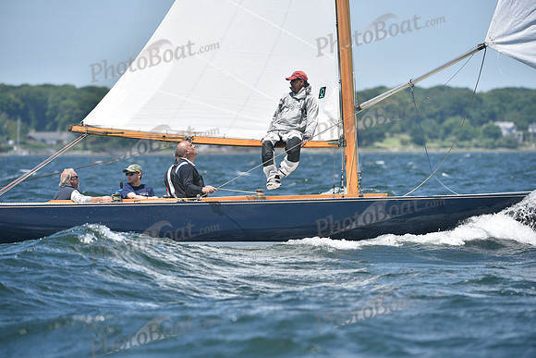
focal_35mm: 300
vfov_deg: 4.6
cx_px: 268
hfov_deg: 6.9
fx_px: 4468
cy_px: 179
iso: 250
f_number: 5.6
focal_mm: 300
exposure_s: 1/1250
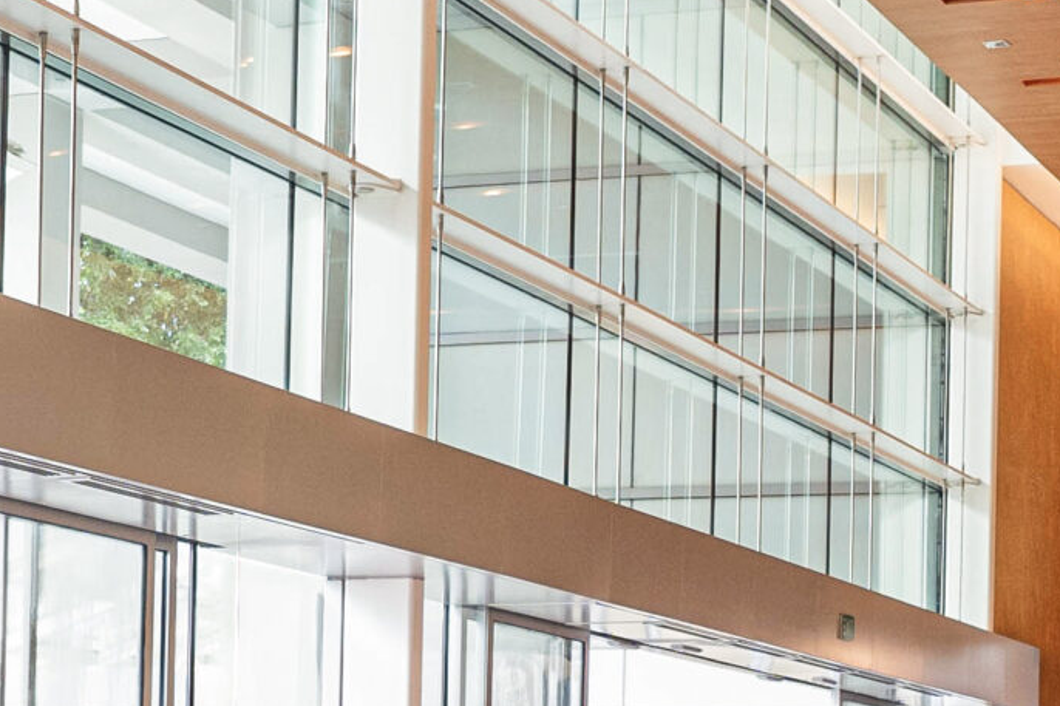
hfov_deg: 18.3
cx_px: 513
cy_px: 844
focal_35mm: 112
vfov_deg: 12.0
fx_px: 3297
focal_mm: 20
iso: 320
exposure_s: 1/200
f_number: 1.8
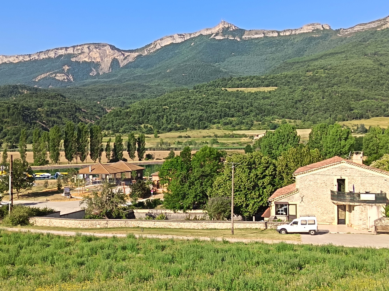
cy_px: 146
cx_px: 194
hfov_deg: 38.9
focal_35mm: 49
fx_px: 550
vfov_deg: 29.6
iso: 100
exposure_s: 1/635
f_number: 1.75
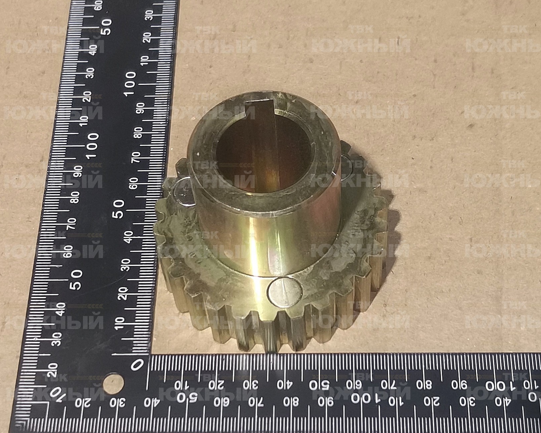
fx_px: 480
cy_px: 223
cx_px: 286
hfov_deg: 58.7
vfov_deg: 48.5
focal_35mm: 30
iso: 320
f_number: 1.4
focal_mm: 4.66
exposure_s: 1/100
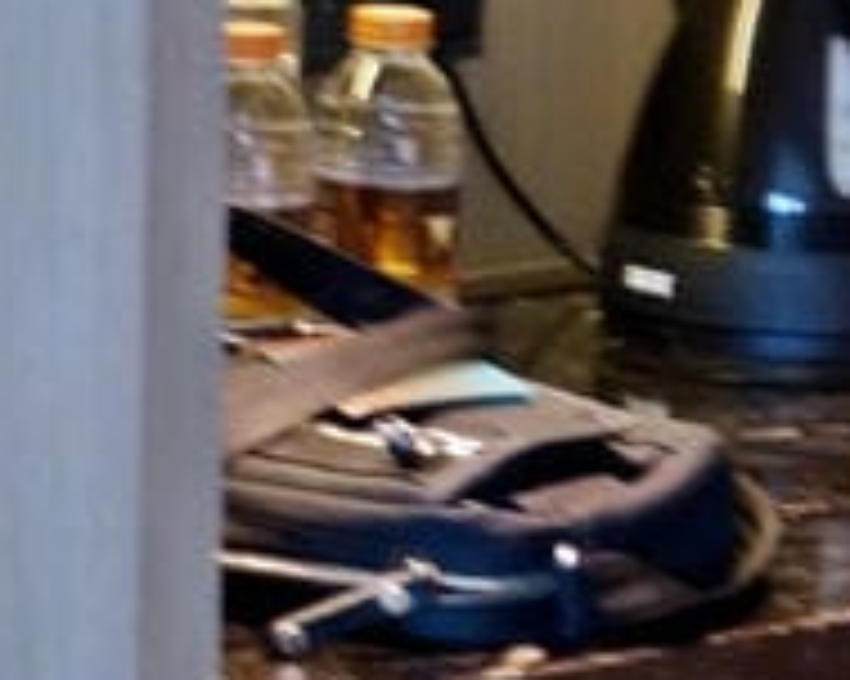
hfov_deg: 6.8
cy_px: -122
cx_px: -1354
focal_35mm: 268
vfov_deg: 5.7
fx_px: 6739
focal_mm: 16.78
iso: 800
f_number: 3.2
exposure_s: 1/25
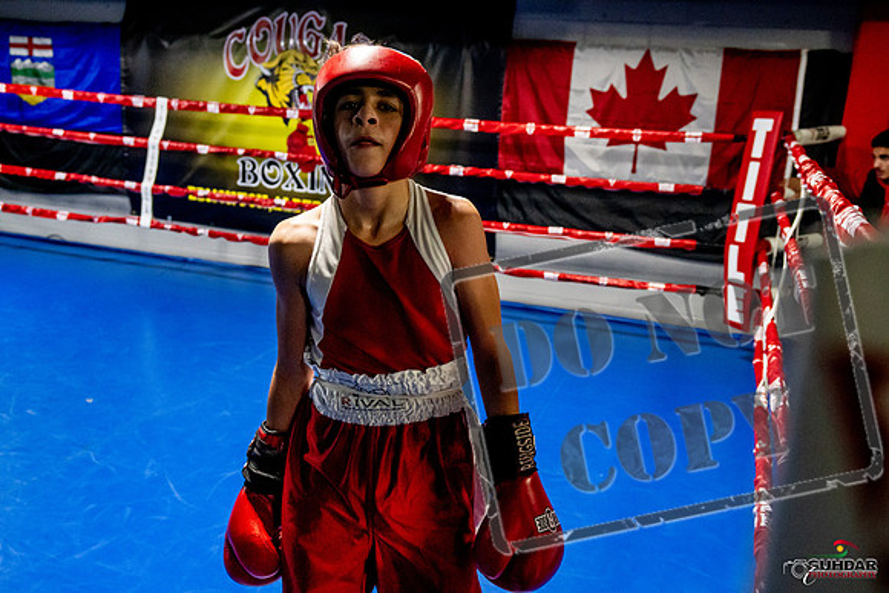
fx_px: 815
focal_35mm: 33
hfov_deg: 57.2
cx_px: 444
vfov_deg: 40.0
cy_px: 296
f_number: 2.8
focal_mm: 22
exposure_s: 1/800
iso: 5000
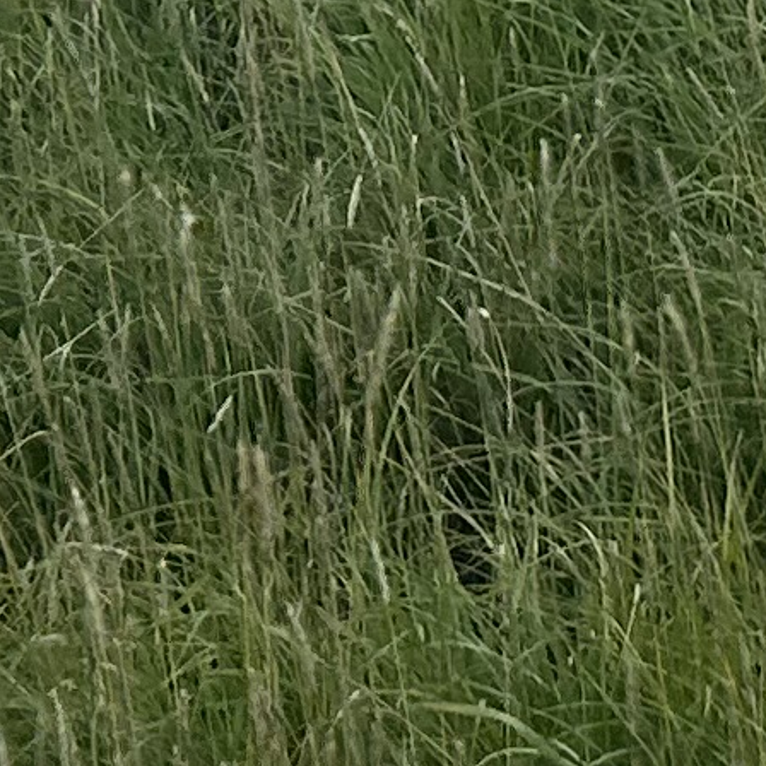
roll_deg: +2.1
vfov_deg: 7.8
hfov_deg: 8.4
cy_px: -1060
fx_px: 5182
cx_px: 708
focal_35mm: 207
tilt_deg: -4.2
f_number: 1.5
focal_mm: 5.7
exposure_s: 1/5587
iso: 50
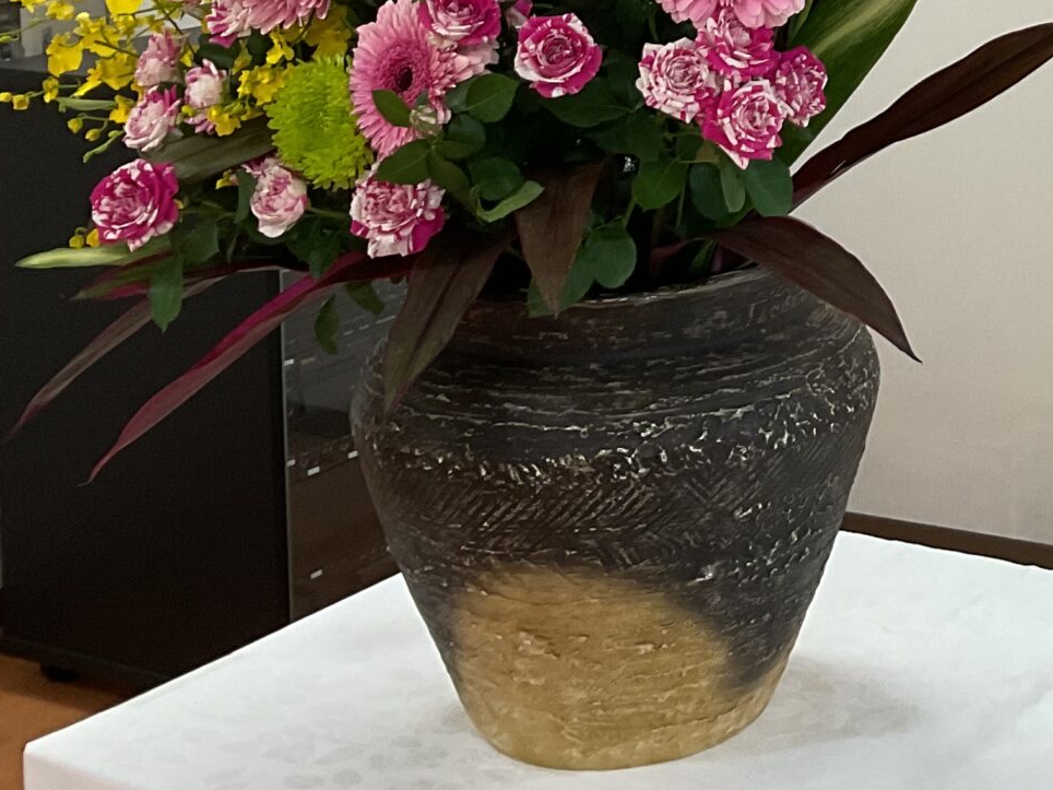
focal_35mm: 77
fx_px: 2342
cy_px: -212
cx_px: 1246
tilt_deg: -4.5
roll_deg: +0.3
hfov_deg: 23.3
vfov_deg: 18.0
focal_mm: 3
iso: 64
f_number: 1.8
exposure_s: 1/120
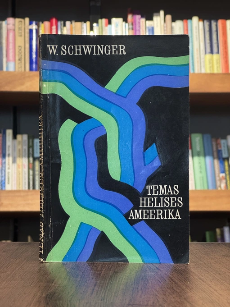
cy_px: 154
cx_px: 115
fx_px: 682
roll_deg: -0.8
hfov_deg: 19.1
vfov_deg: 25.3
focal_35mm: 77
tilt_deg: +0.8
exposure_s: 1/68
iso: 250
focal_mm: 9
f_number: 2.8
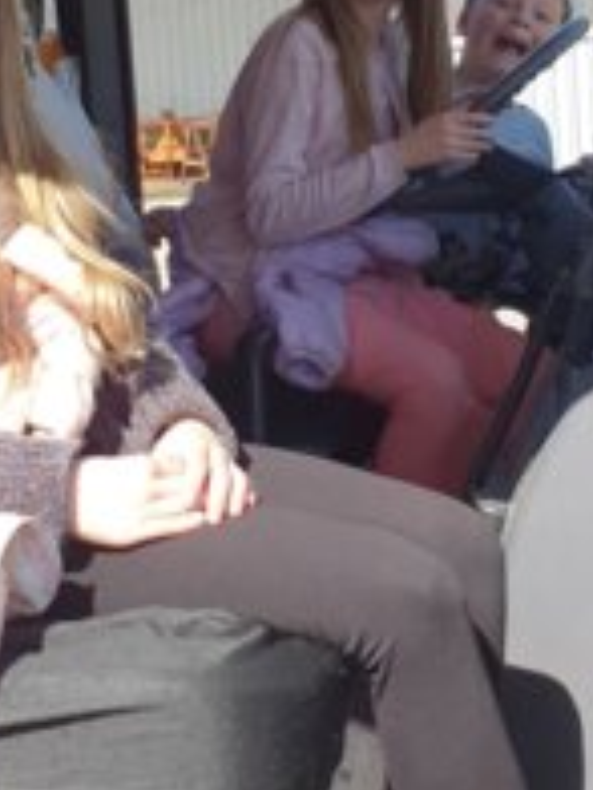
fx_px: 1211
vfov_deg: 34.7
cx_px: 299
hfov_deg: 27.5
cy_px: 121
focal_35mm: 53
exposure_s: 1/695
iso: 50
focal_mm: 4.32
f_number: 2.4
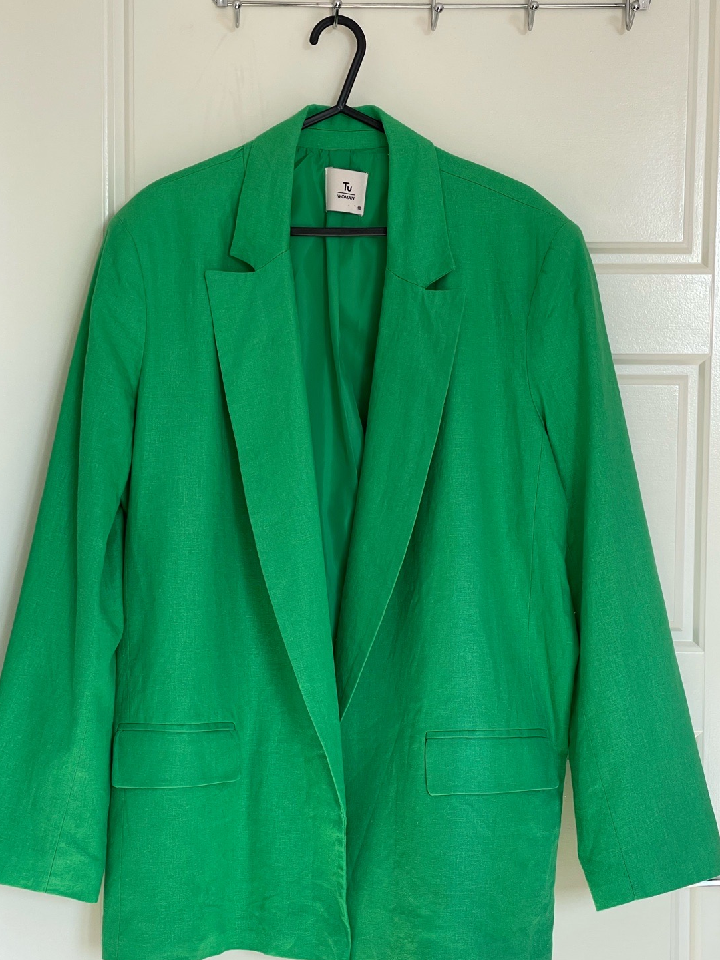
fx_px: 1968
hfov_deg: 20.7
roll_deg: -0.7
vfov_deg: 27.4
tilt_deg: -4.2
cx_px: 328
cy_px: 530
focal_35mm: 71
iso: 32
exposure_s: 1/121
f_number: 2.2
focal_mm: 7.5
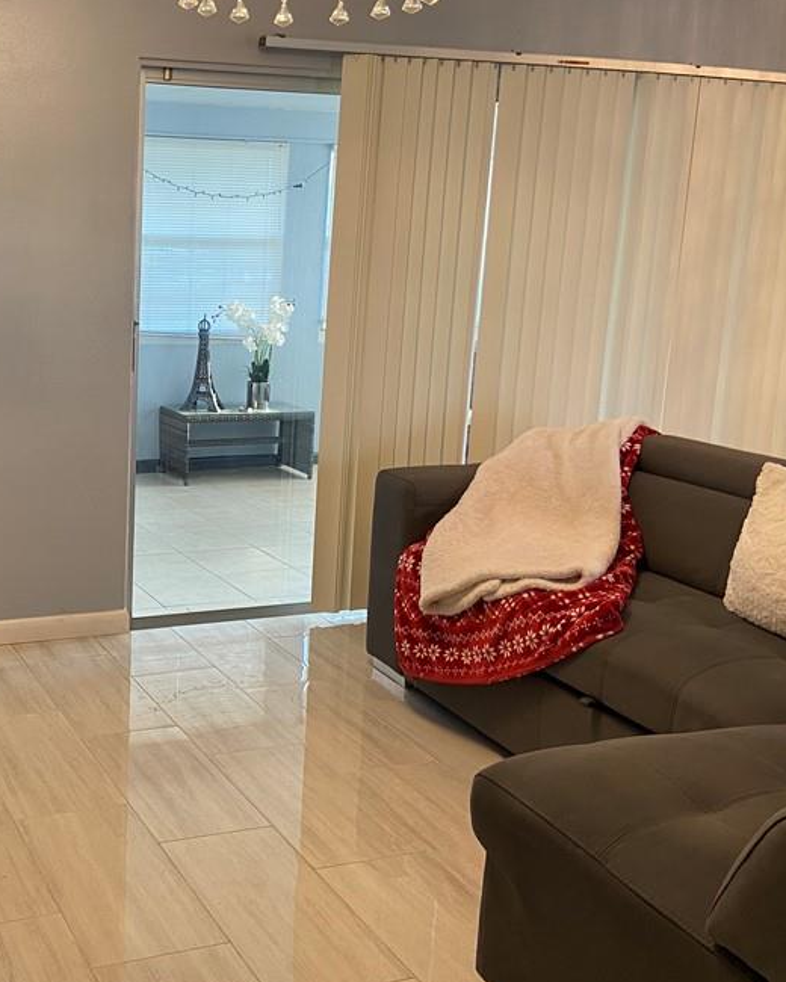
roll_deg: -0.4
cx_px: 100
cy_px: 449
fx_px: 1163
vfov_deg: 45.7
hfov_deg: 35.4
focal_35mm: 40
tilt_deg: -9.9
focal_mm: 4.25
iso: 80
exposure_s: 1/60
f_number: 1.8
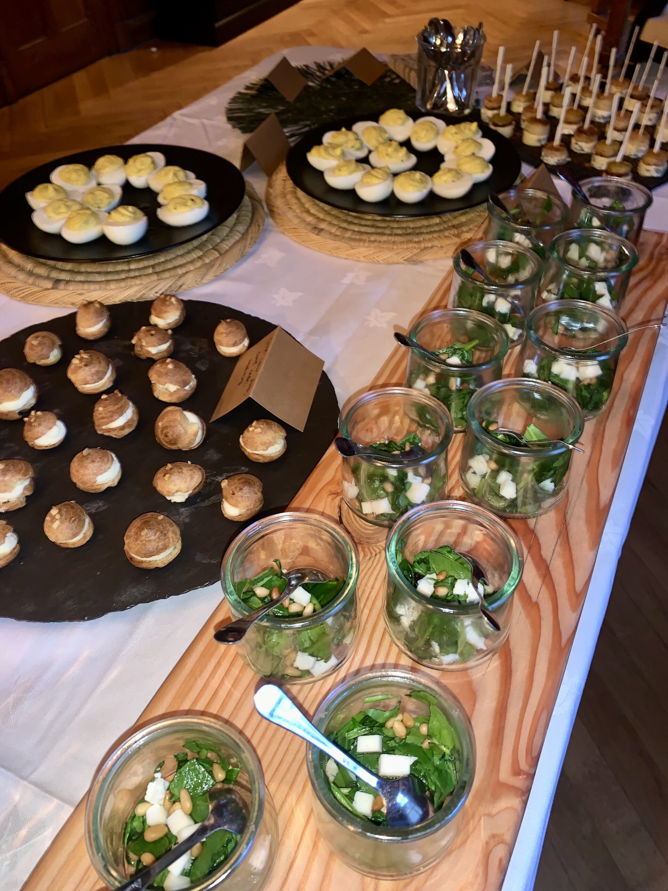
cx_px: 334
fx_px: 669
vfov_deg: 67.3
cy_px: 446
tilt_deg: -46.2
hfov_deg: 53.1
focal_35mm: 26
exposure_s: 1/4
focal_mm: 4.25
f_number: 1.8
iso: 50
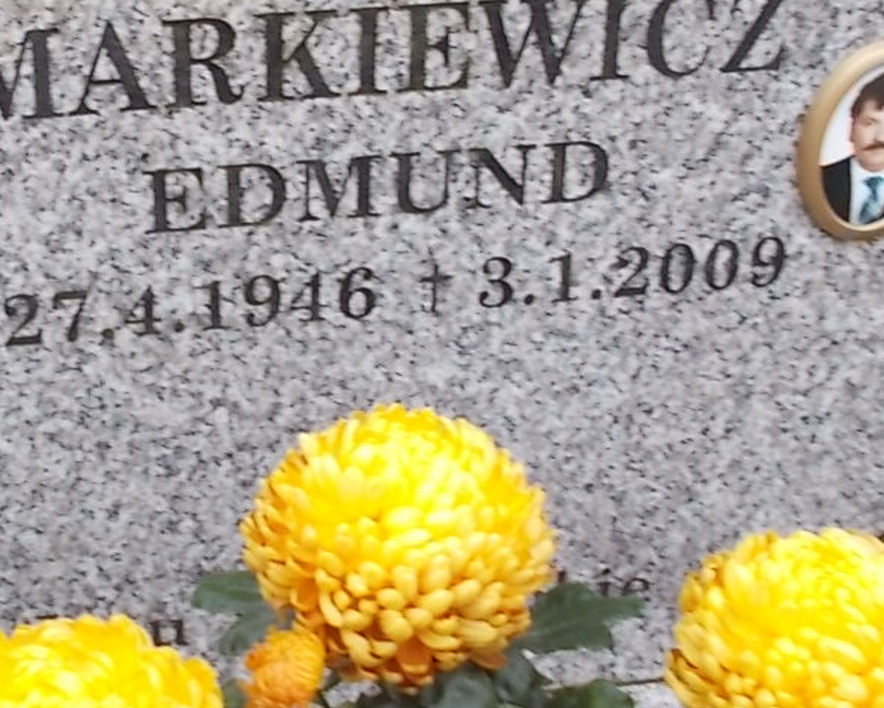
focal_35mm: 69
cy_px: 200
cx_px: 203
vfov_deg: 22.0
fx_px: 1806
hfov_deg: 27.1
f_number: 3.2
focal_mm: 4.6
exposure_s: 1/40
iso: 80
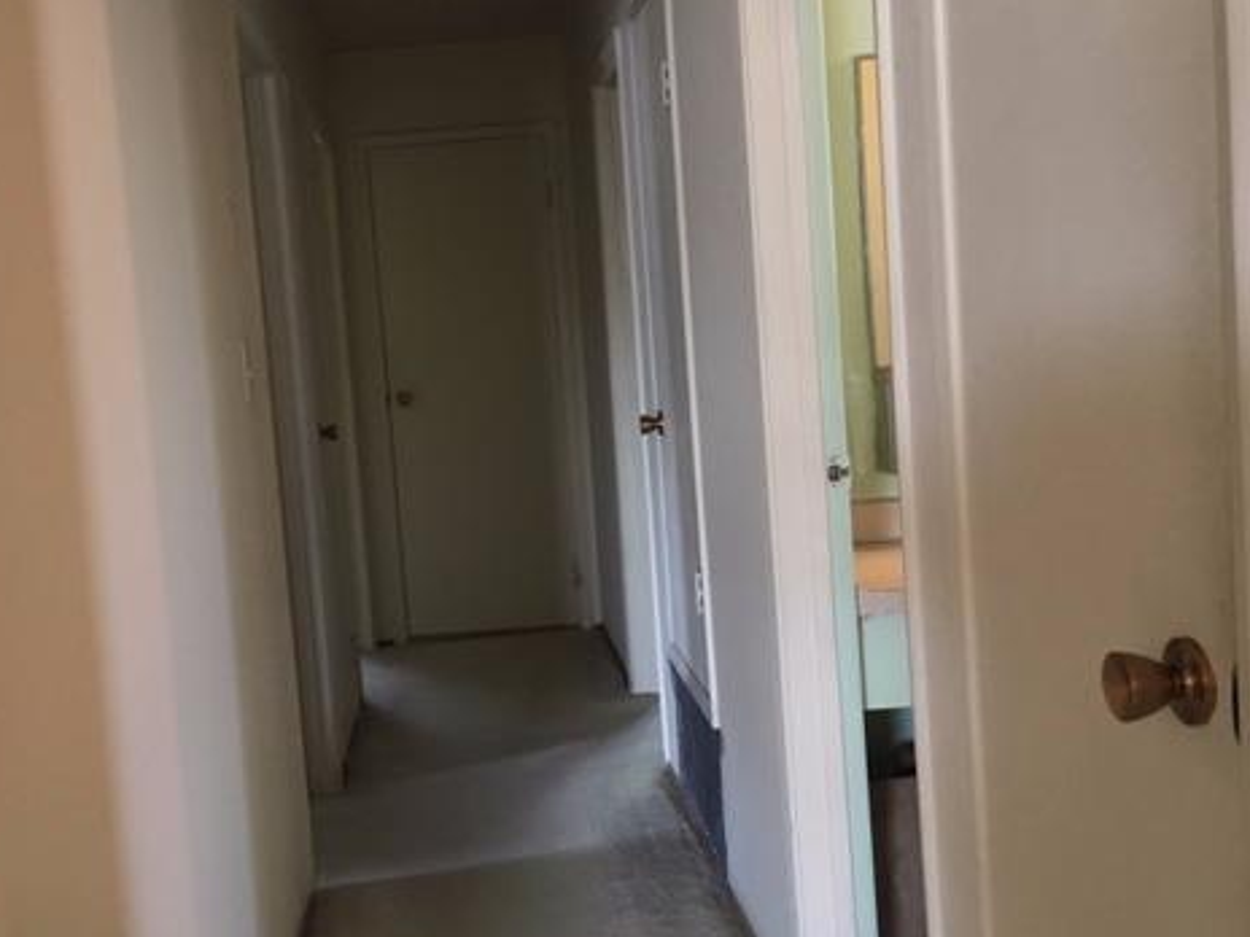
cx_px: 436
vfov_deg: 36.0
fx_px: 1444
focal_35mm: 40
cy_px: 444
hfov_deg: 46.2
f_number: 2.2
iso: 125
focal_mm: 4.15
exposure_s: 1/30
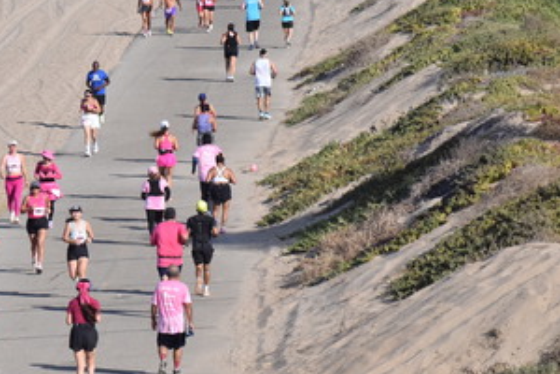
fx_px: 5226
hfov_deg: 6.1
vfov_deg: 4.1
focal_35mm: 336
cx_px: 54
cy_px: 287
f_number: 14
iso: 1600
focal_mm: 122
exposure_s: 1/3200
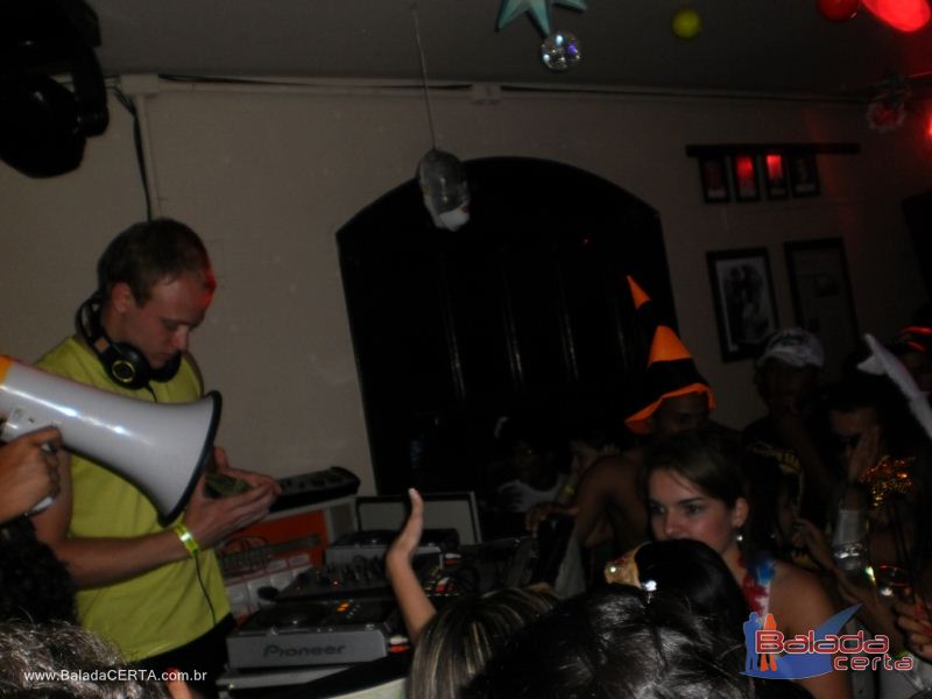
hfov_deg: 51.4
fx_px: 969
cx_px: 466
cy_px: 350
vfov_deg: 39.7
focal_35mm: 36
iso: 125
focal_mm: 6.3
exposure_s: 1/30
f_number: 3.1
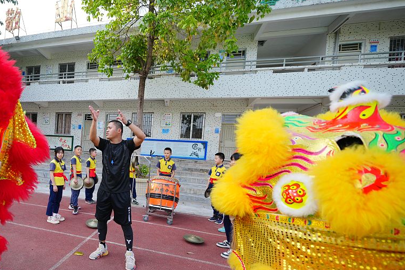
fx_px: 214
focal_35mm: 19
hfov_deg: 80.3
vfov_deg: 64.2
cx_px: 102
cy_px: 155
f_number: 4
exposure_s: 1/800
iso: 400
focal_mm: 12
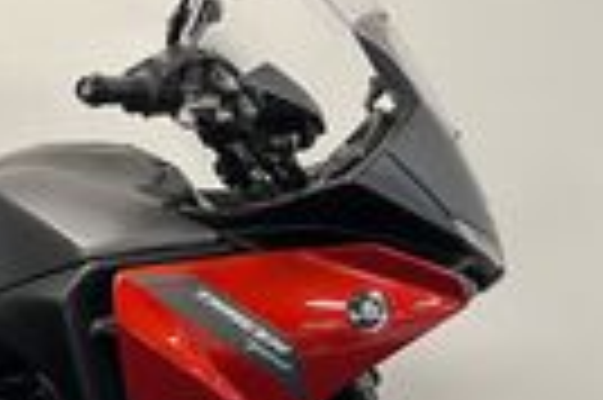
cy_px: 355
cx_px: -54
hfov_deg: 23.6
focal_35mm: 81
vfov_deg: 16.6
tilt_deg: -15.0
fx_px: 1355
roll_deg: +0.5
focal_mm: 5.1
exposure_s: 1/50
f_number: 1.6
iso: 100
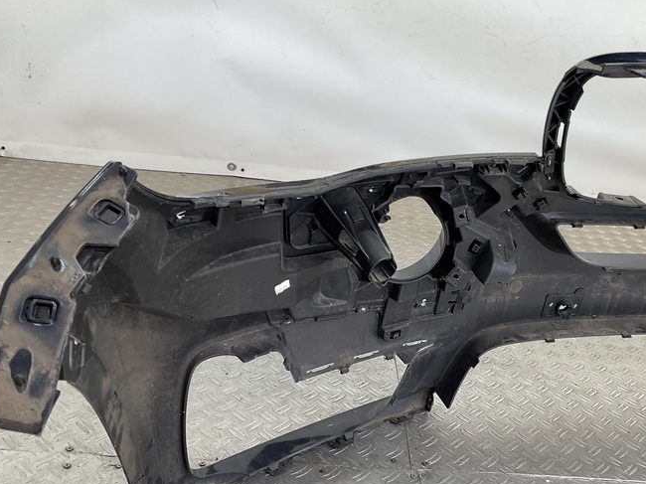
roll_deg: -12.0
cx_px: 408
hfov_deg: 41.7
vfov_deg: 31.8
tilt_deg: -29.6
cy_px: 341
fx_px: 839
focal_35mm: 45
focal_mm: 3
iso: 16
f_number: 1.8
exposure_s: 1/113
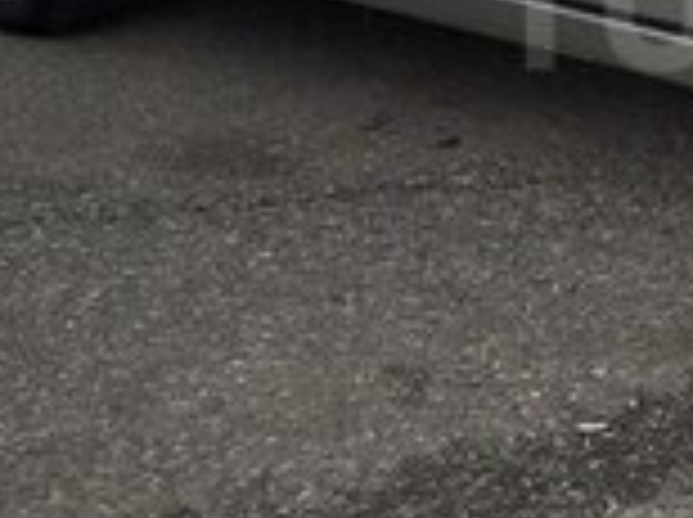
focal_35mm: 116
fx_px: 2319
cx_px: 950
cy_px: 2
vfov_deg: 12.6
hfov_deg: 16.0
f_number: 1.9
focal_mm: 3.6
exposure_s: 1/720
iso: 40
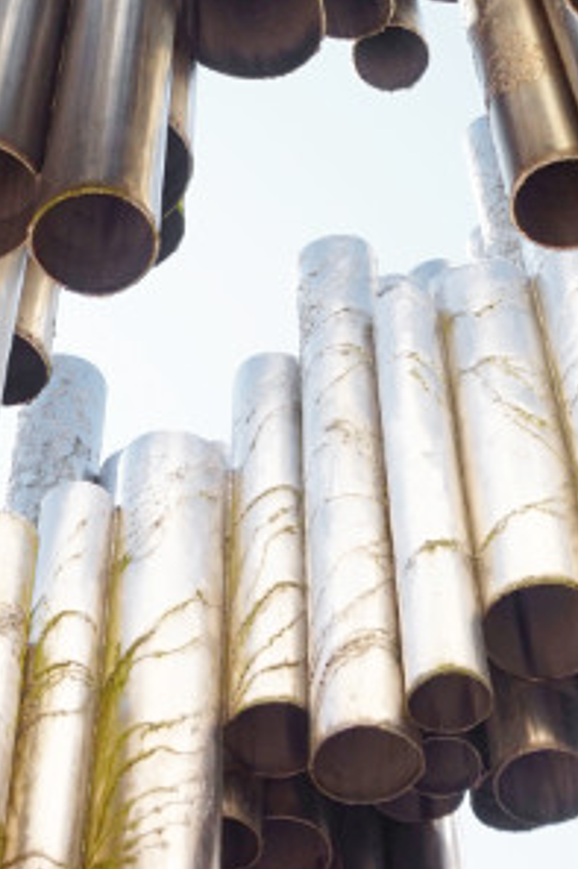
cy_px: -217
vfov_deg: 24.6
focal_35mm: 73
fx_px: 1760
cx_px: 244
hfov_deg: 18.6
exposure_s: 1/80
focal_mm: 16
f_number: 7.1
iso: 100
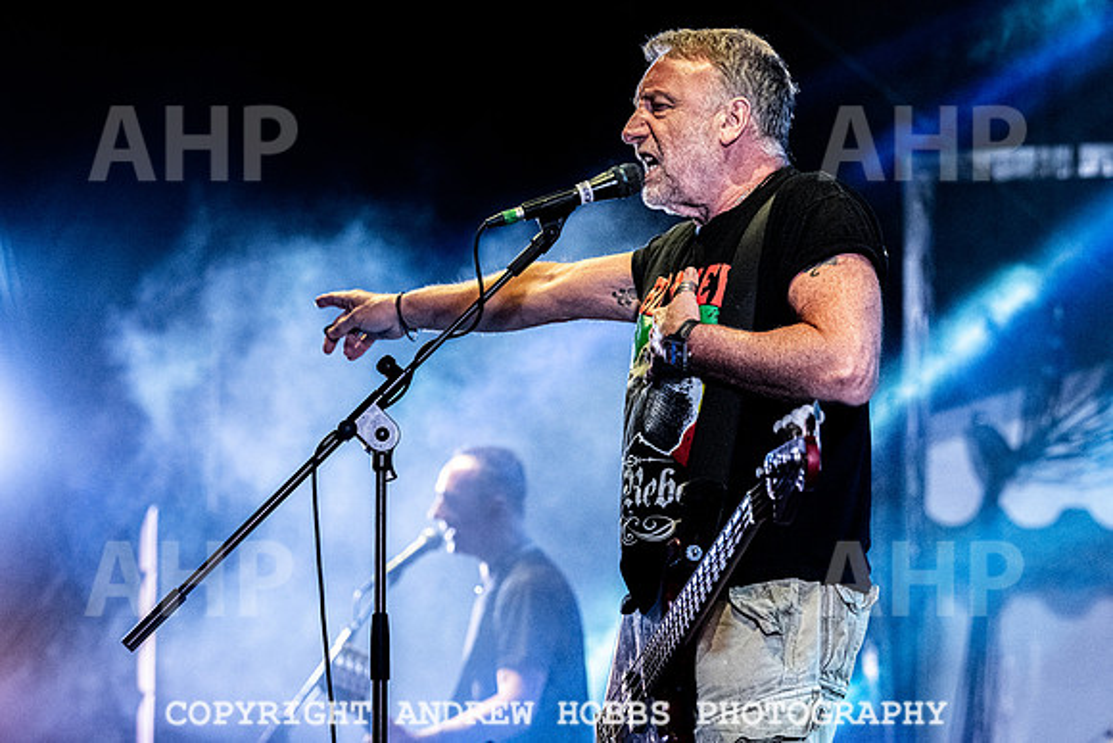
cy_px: 333
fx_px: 3730
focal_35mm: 121
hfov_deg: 17.0
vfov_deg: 11.4
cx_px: 615
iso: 6400
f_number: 5
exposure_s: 1/640
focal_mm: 105
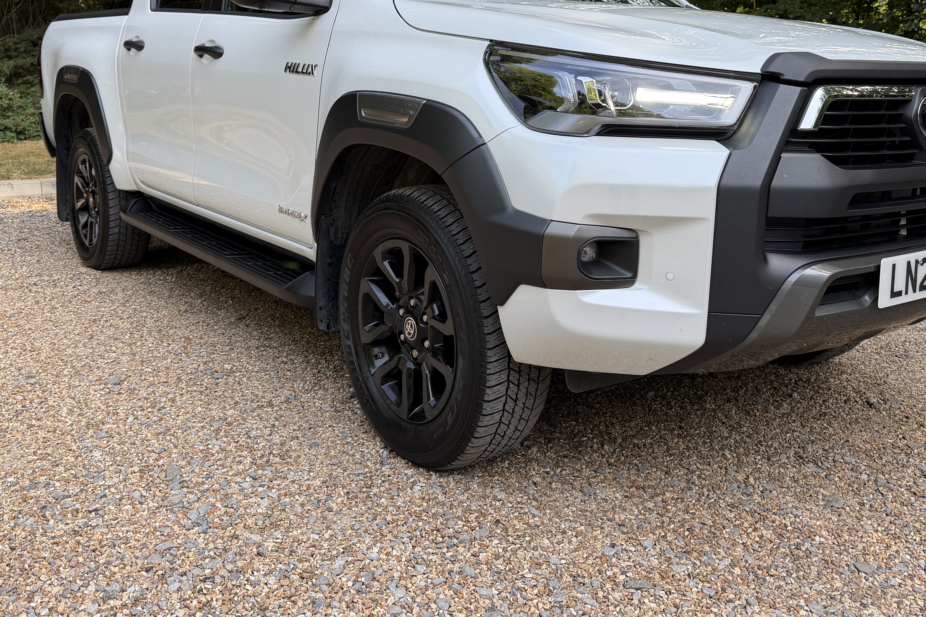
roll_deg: +0.0
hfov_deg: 53.1
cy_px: 174
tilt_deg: -9.9
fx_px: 926
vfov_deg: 36.2
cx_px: 468
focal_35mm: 36
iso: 80
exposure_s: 1/325
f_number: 1.78
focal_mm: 6.76
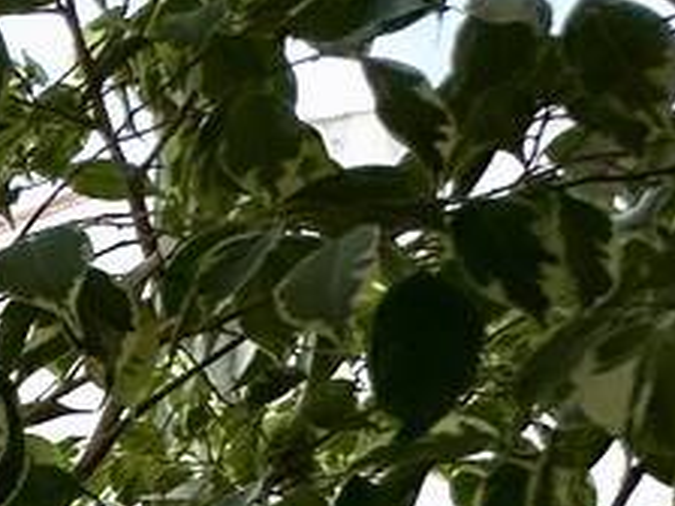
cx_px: -1296
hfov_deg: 11.9
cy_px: 681
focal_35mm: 90
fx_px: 1755
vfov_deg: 15.5
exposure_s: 1/1092
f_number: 2.2
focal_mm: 2.22
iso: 40
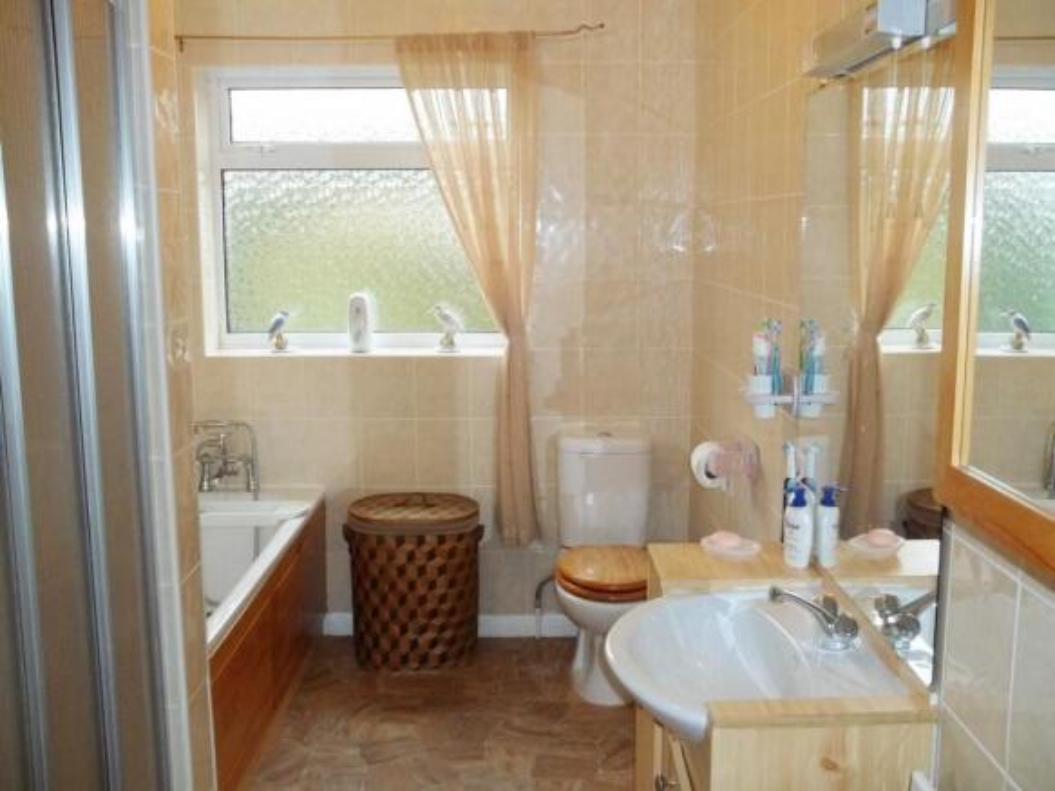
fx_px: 1006
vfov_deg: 42.9
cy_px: 396
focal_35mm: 33
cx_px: 528
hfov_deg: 55.4
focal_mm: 5.9
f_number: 3.3
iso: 160
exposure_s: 1/30
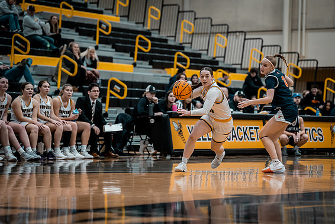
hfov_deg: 16.2
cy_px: 116
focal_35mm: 126
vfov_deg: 10.9
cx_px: 194
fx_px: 1173
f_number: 2.8
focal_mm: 107
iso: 1600
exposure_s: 1/640
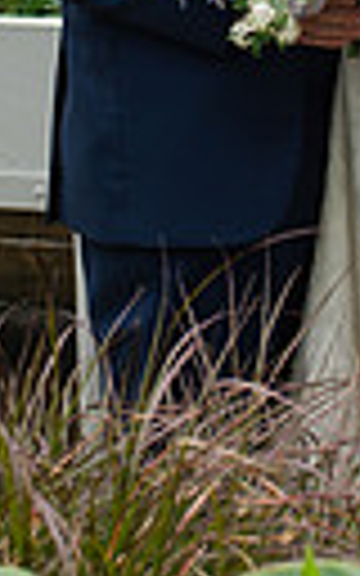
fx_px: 1962
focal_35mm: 125
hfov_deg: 10.4
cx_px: 308
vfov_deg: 15.9
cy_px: -171
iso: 110
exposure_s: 1/320
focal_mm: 35
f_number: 3.2
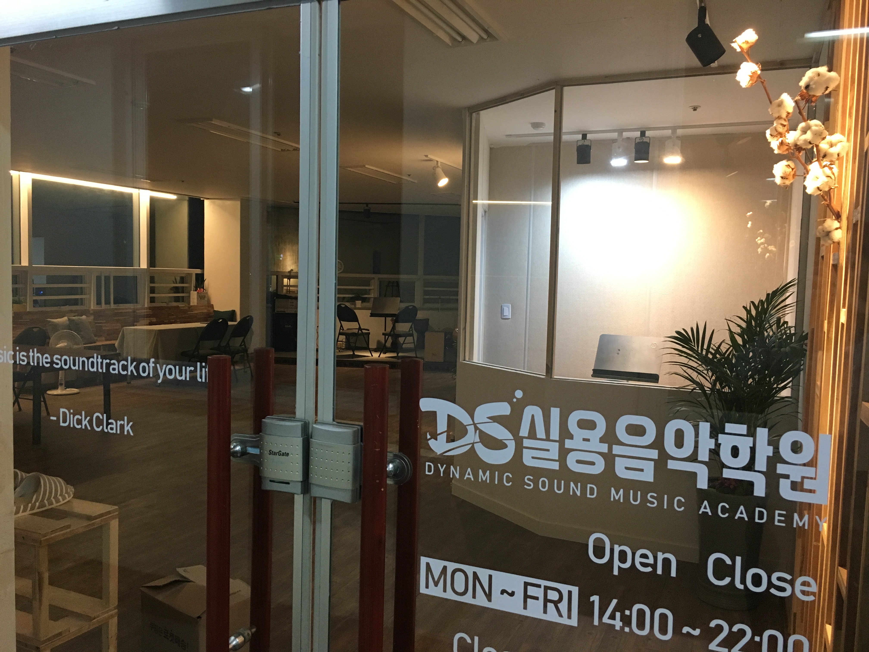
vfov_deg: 48.2
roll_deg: -1.6
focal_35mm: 29
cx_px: 434
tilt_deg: -2.9
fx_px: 728
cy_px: 326
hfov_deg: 61.7
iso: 125
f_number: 2.2
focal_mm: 4.15
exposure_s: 1/30
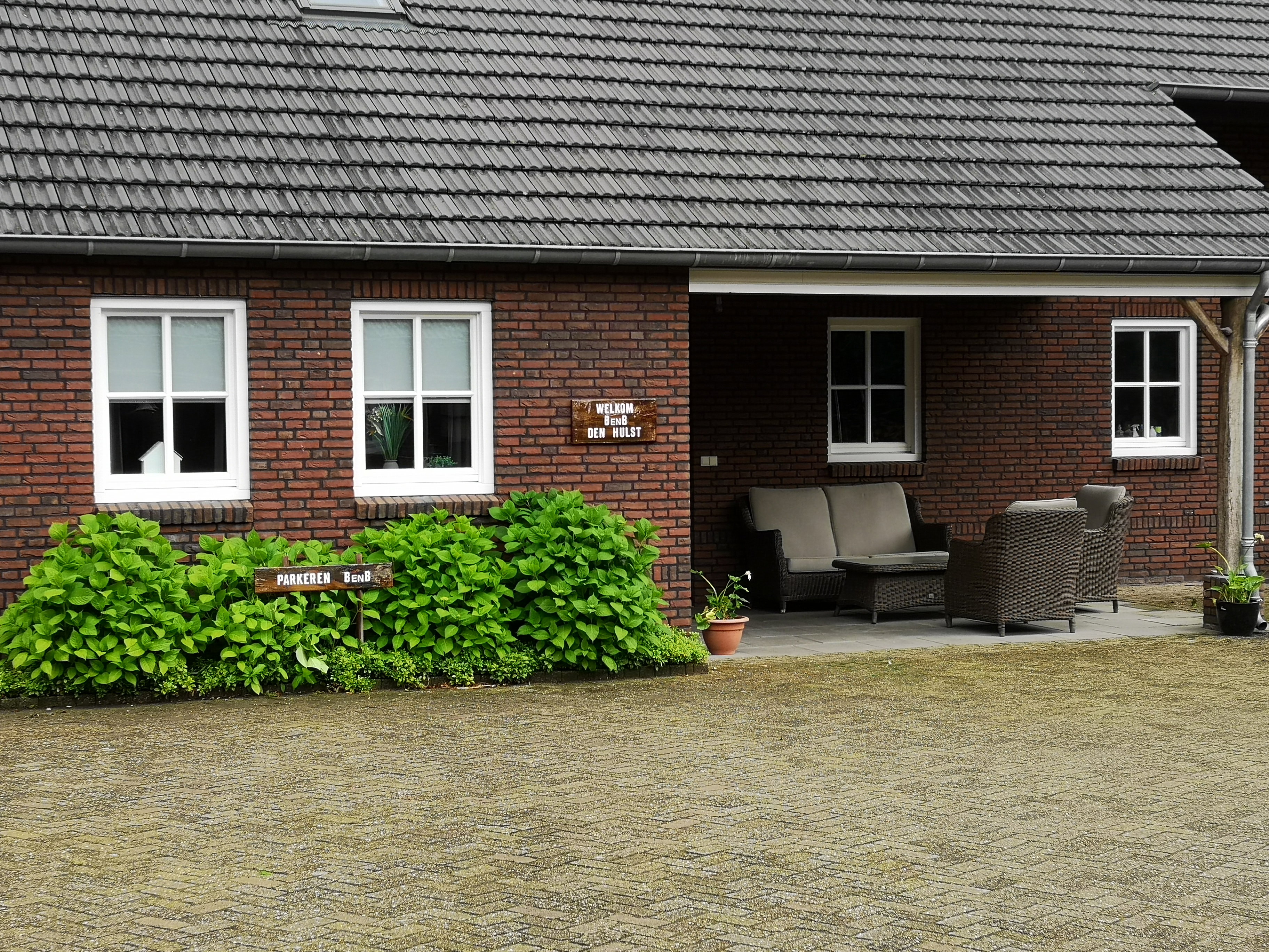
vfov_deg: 24.0
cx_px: 634
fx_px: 2236
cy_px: 476
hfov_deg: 31.7
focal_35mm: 61
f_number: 1.8
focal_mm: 3.95
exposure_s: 1/561
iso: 50
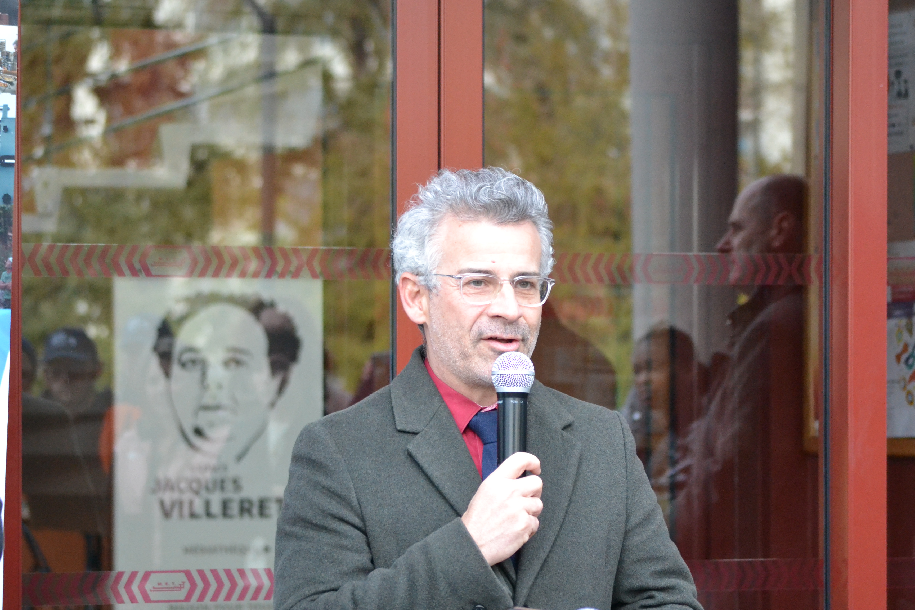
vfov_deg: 9.8
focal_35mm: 140
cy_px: 386
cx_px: 501
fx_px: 3558
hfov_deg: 14.7
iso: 2200
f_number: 4.2
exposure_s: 1/500
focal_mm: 70
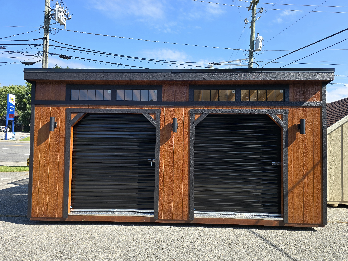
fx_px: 231
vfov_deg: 58.9
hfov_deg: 73.9
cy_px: 130
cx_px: 174
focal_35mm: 23
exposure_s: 1/357
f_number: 1.7
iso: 12
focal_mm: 6.3
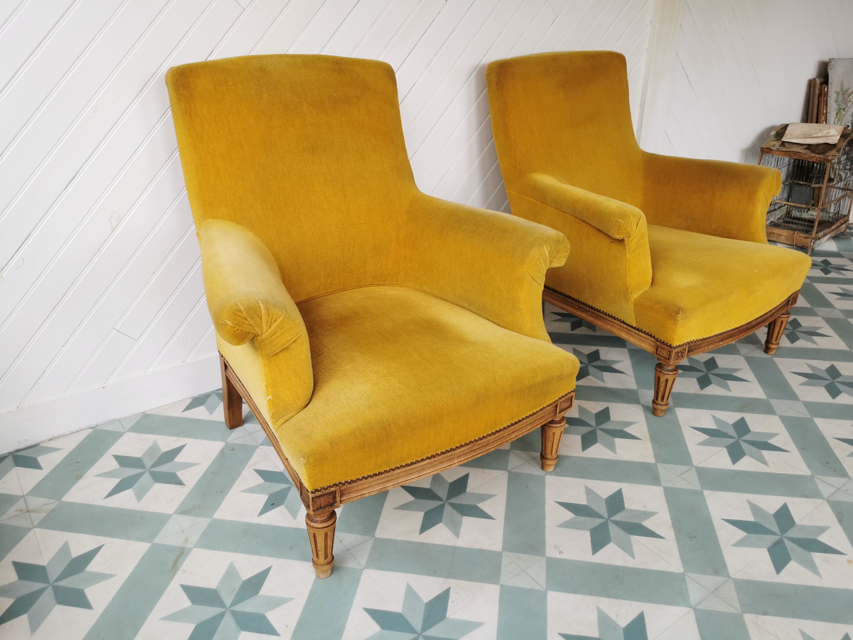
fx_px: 665
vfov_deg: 51.4
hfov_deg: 65.3
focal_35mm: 27
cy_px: 320
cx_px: 426
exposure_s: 1/283
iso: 50
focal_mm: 5.56
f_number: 1.6
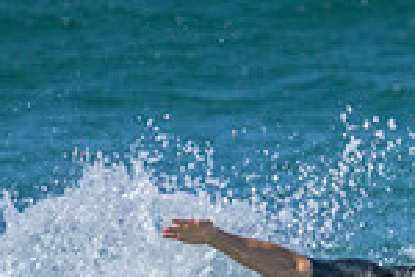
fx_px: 35722
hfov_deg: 0.7
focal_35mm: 3099
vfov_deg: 0.4
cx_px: 421
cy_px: 447
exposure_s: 1/2000
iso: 3200
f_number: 11
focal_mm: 800
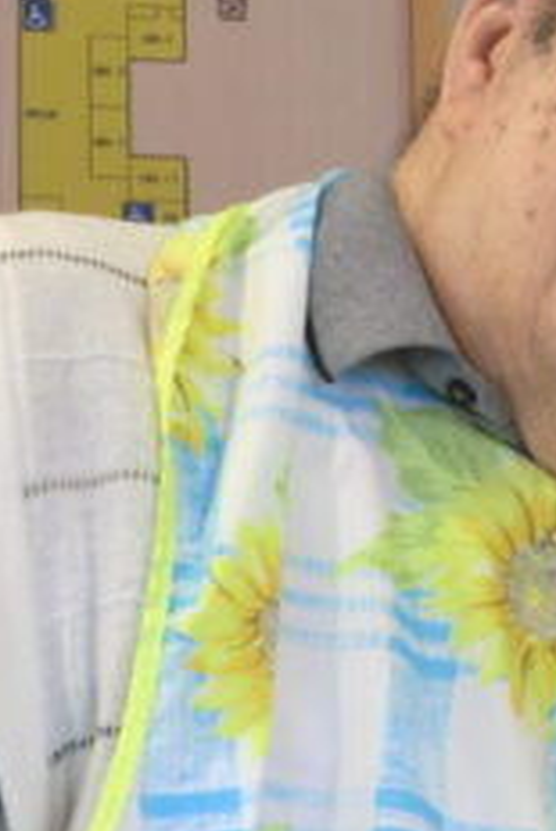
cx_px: 581
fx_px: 1619
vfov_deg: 28.8
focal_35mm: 70
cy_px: 330
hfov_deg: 18.9
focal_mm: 4.7
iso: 160
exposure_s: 1/60
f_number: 2.8
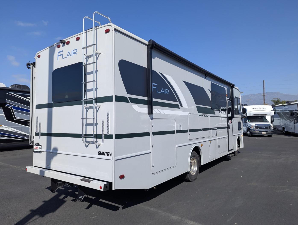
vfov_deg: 56.9
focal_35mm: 24
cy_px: 112
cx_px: 149
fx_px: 207
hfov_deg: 71.5
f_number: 1.85
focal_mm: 6.81
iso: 45
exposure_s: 1/2571
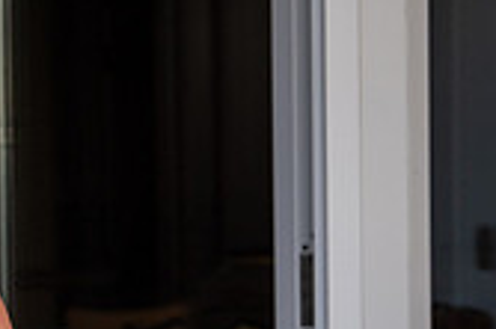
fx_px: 3565
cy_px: 532
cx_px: -154
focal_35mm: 259
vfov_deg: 5.2
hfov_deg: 7.9
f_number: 4
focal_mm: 62
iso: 500
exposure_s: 1/500
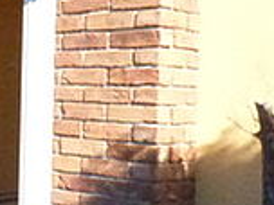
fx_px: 665
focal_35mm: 84
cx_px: -115
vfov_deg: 17.6
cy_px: 102
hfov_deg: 20.5
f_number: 8
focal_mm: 3.58
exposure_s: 1/2000
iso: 3200
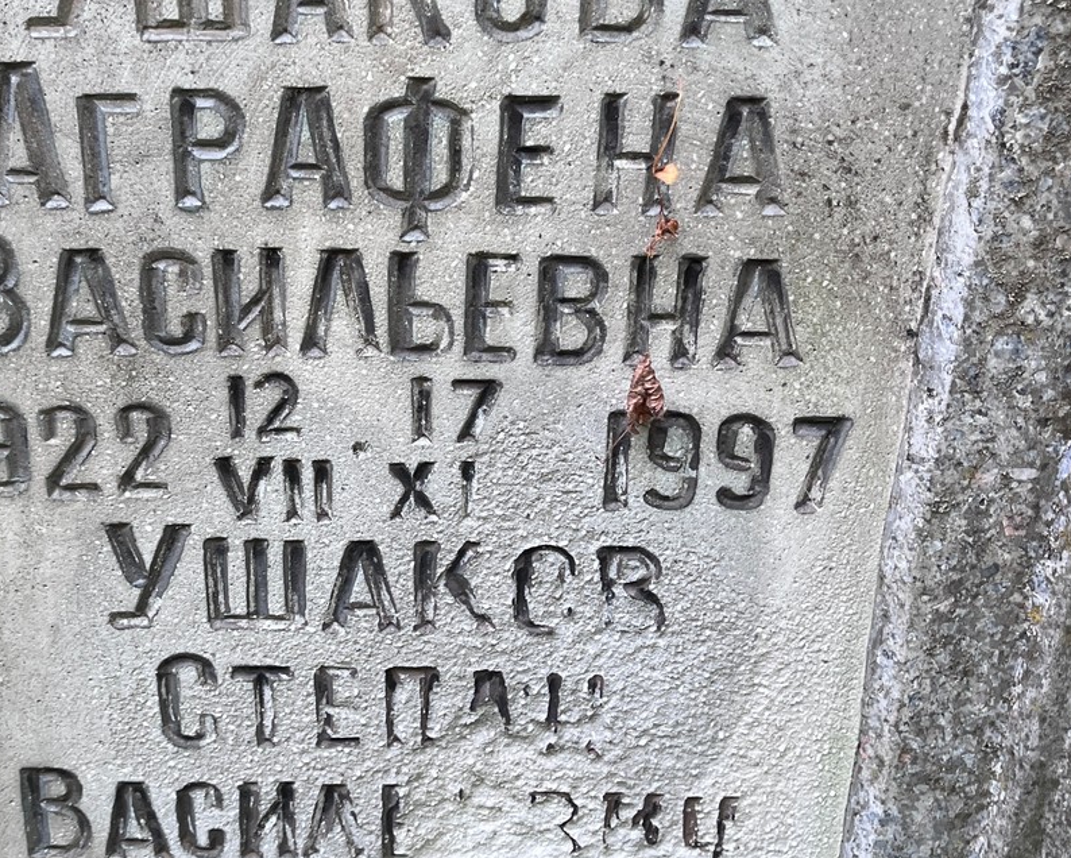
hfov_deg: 39.7
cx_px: 332
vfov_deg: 32.8
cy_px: 425
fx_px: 1459
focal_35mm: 46
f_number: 1.6
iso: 125
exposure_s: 1/103
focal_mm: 5.1
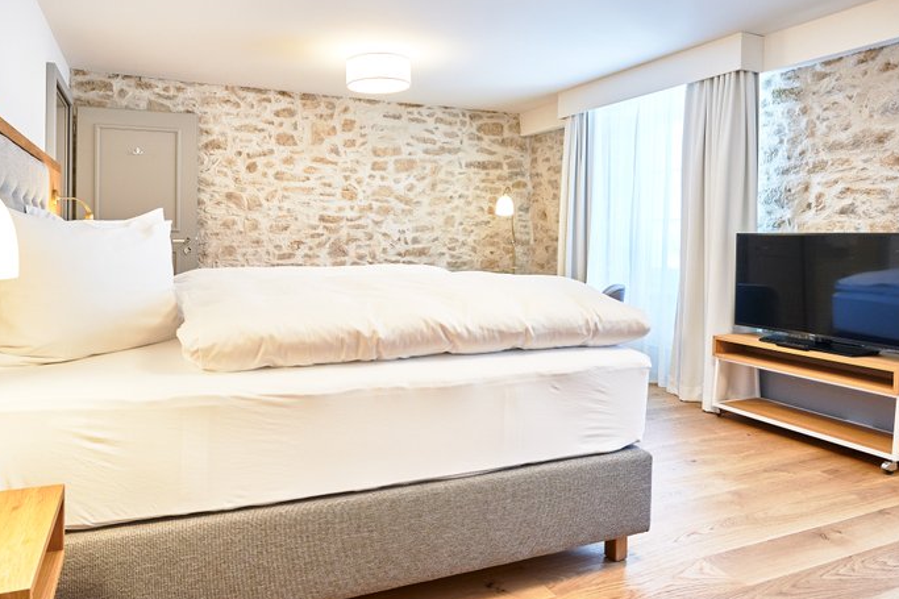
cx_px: 388
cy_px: 247
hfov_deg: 73.1
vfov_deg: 52.5
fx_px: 603
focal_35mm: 24
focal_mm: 16.1
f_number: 8
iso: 400
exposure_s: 1/15
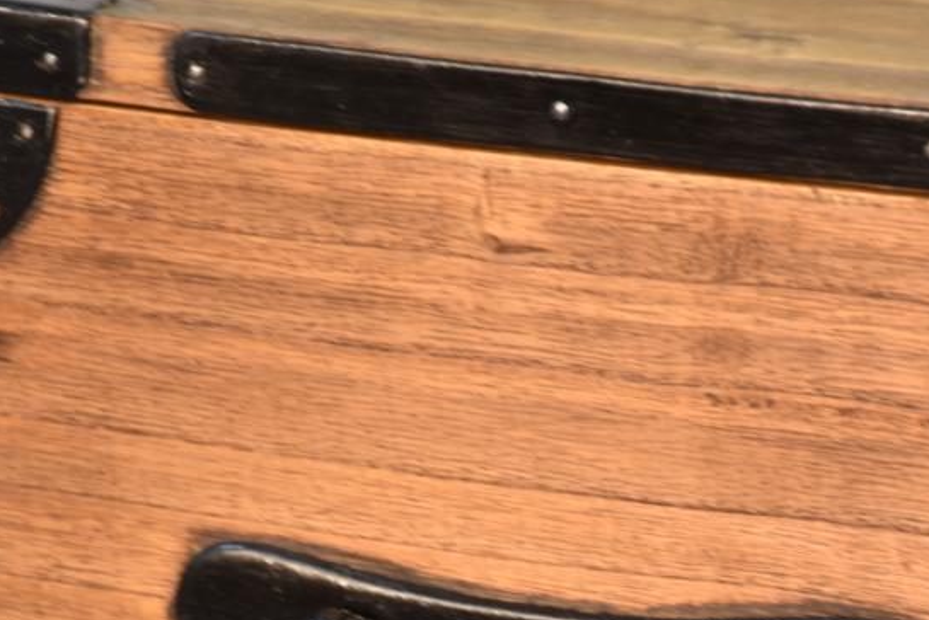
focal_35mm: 346
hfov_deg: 6.0
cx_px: 590
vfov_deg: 4.0
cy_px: 592
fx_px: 8933
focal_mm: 116
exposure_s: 1/13
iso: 400
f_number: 5.6
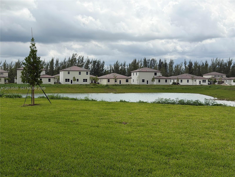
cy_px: 88
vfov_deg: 30.3
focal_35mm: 48
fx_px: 326
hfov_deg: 39.7
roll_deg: -0.2
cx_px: 118
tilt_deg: -1.4
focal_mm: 6.76
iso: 64
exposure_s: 1/5587
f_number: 1.78
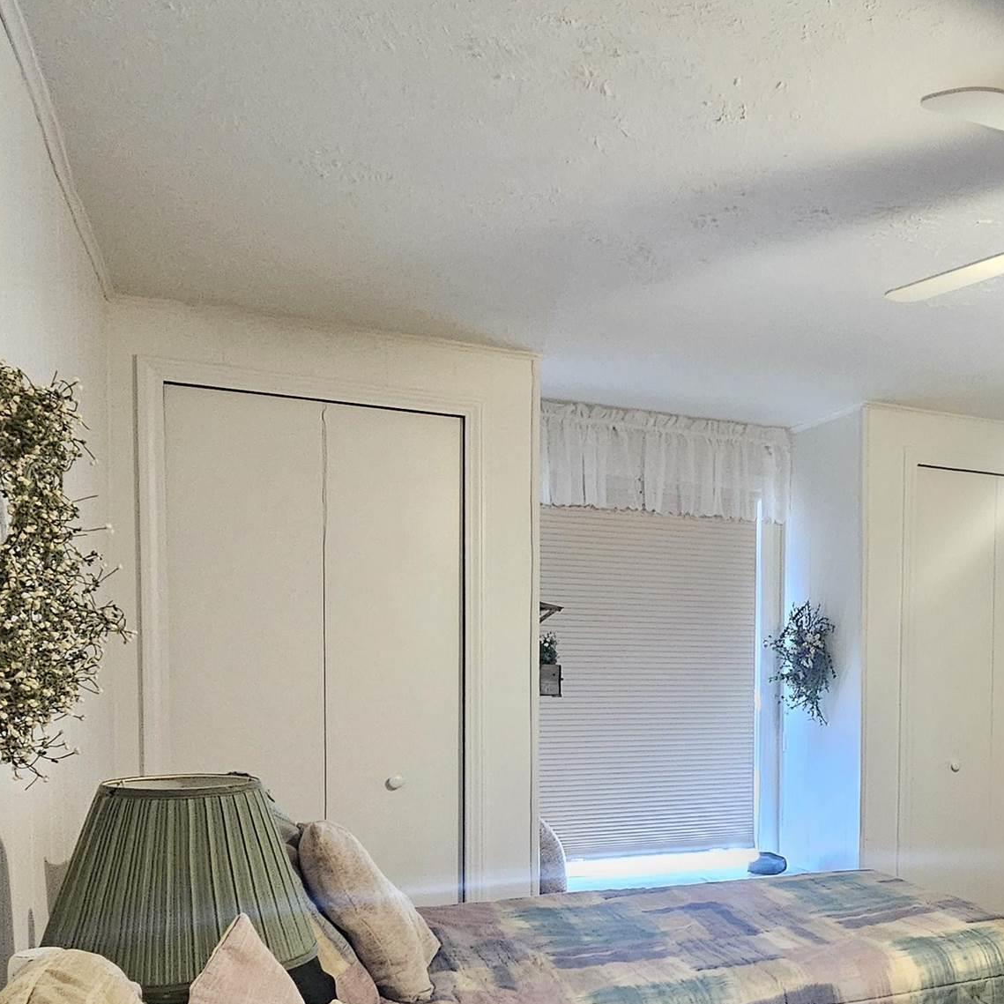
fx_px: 1017
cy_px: 714
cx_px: 867
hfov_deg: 48.1
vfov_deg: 51.0
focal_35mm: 31
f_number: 2.2
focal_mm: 2.2
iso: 800
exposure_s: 1/24
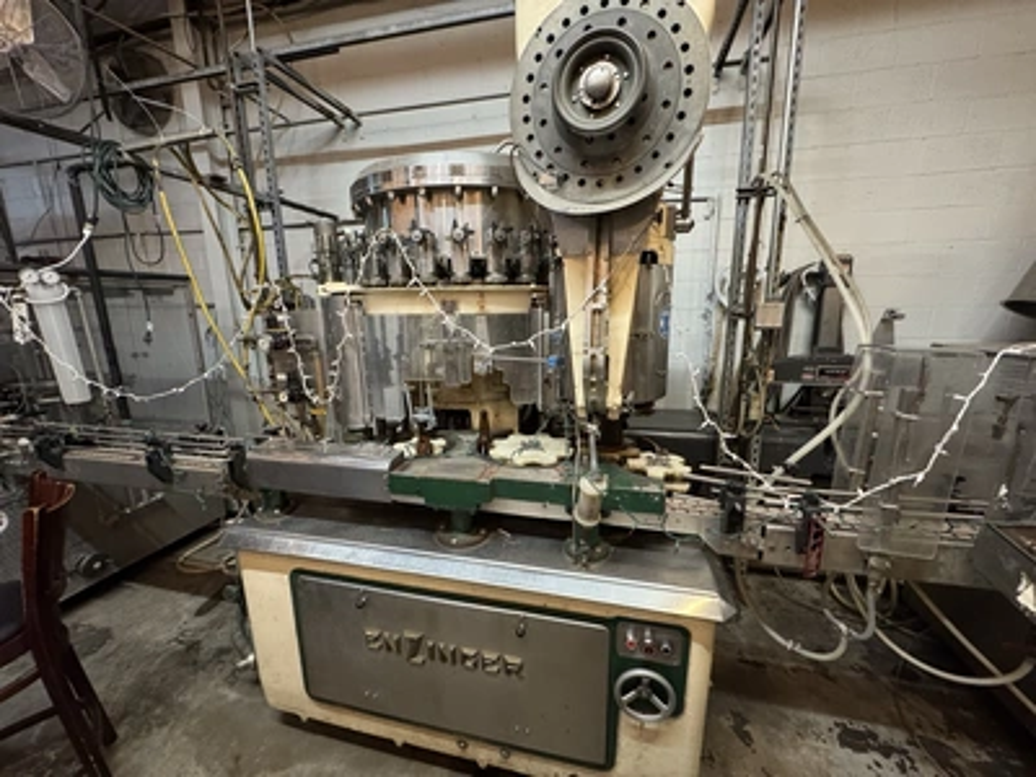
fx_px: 419
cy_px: 388
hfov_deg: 102.1
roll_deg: +0.8
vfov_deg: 85.7
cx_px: 518
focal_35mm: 14
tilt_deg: -12.1
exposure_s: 1/60
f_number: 2.2
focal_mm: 2.22
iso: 1000
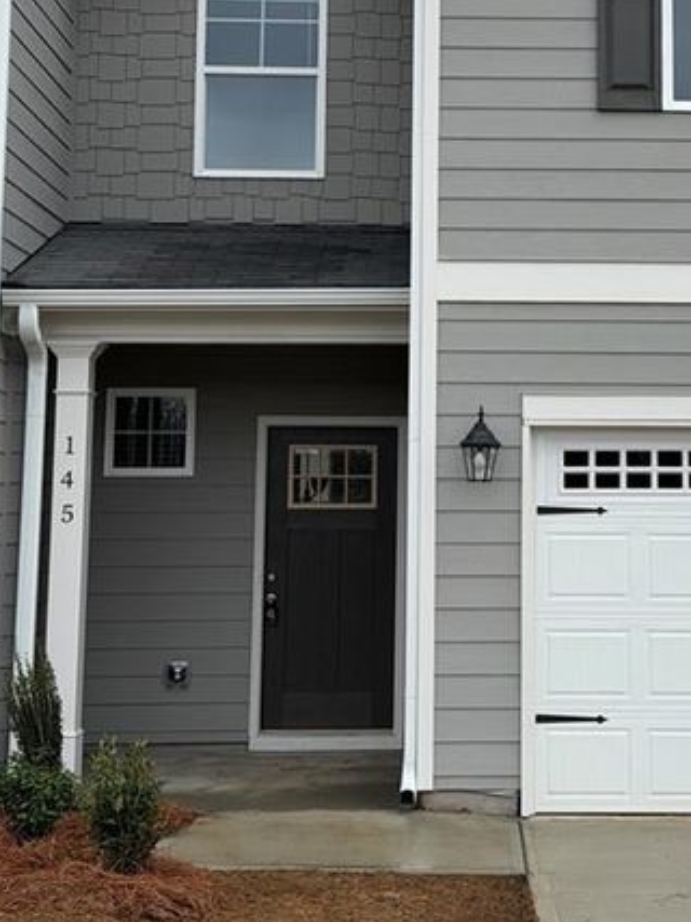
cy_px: 232
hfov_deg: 19.5
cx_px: 525
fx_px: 1997
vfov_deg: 25.7
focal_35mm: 75
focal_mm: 6.76
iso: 100
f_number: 1.78
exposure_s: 1/3378
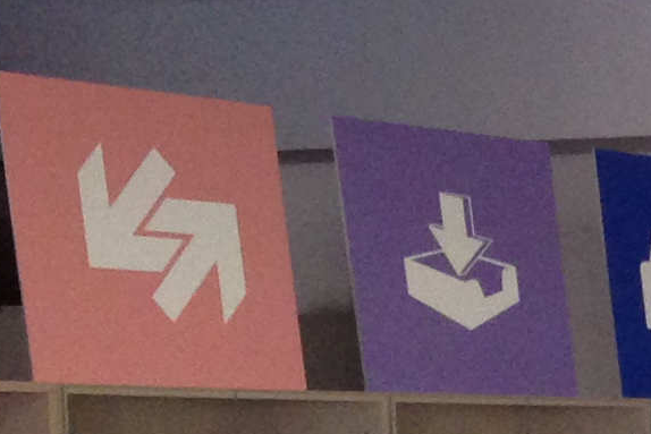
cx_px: 1435
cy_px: 786
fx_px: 3527
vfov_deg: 6.9
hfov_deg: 9.6
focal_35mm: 195
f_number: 2.4
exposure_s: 1/20
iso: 160
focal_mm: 4.13
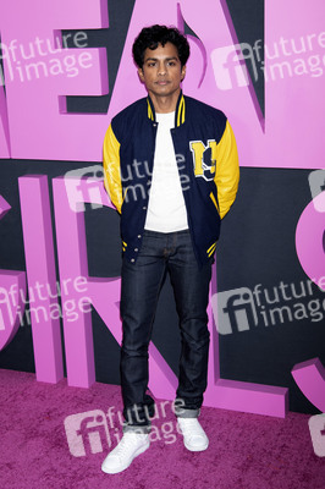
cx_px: 162
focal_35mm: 46
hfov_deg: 29.2
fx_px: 624
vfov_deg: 42.8
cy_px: 244
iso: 400
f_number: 5
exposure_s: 1/200
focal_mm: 46
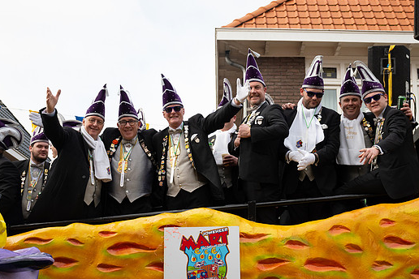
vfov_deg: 25.1
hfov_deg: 36.8
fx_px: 628
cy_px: 143
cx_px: 233
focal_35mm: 54
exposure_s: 1/1600
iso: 400
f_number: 4
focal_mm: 32
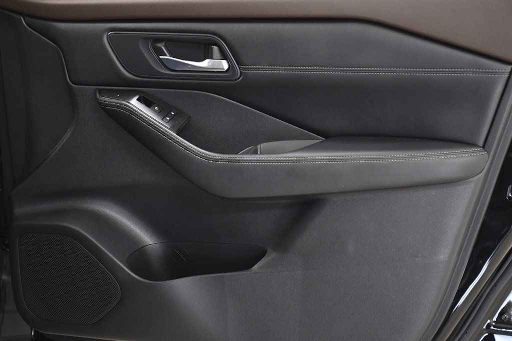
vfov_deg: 20.3
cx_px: 256
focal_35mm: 67
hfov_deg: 30.1
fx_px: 953
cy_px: 170
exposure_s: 1/100
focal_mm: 45
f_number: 4.5
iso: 1250
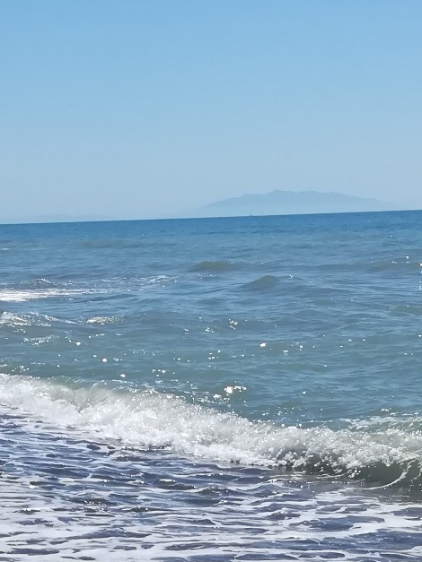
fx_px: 1350
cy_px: 652
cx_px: 112
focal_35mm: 83
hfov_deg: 17.7
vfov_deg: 22.0
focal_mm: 3.83
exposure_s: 1/2016
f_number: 2.2
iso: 50
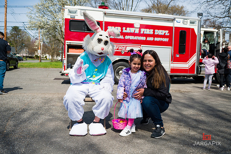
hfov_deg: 60.3
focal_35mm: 31
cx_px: 116
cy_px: 77
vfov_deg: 42.3
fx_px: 199
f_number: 4
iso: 200
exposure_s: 1/4000
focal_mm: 31
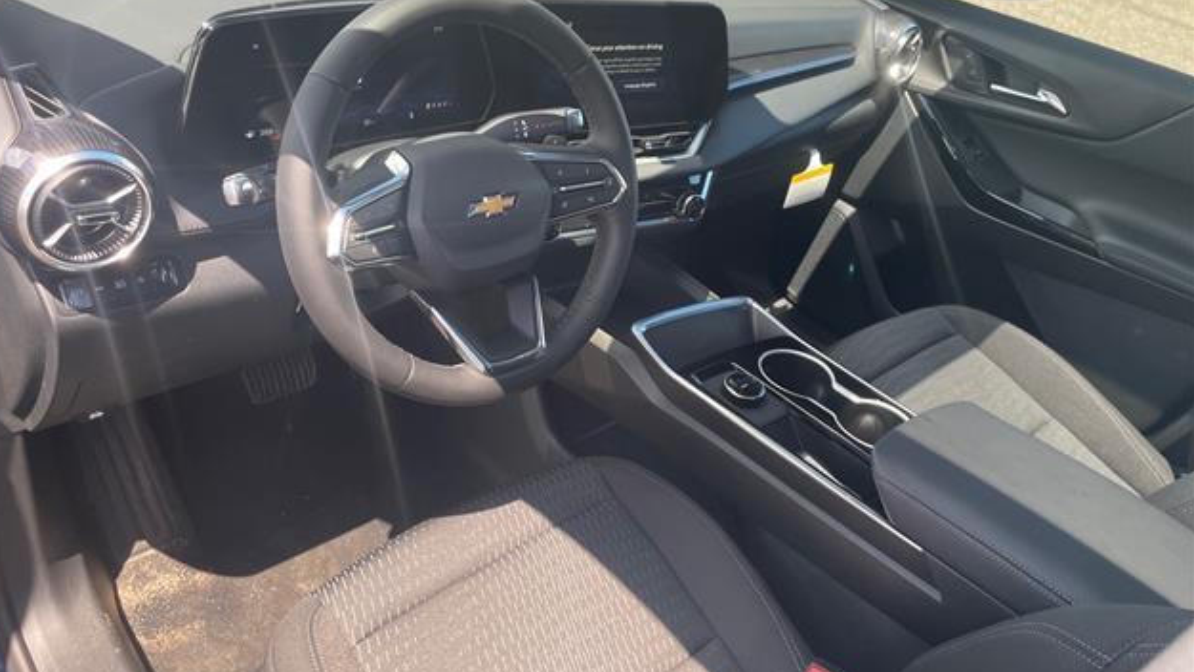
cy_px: 256
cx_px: 585
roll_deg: -12.9
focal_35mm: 29
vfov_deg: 40.0
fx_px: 918
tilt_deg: -31.2
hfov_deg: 66.0
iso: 40
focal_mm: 4.2
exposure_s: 1/121
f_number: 1.6
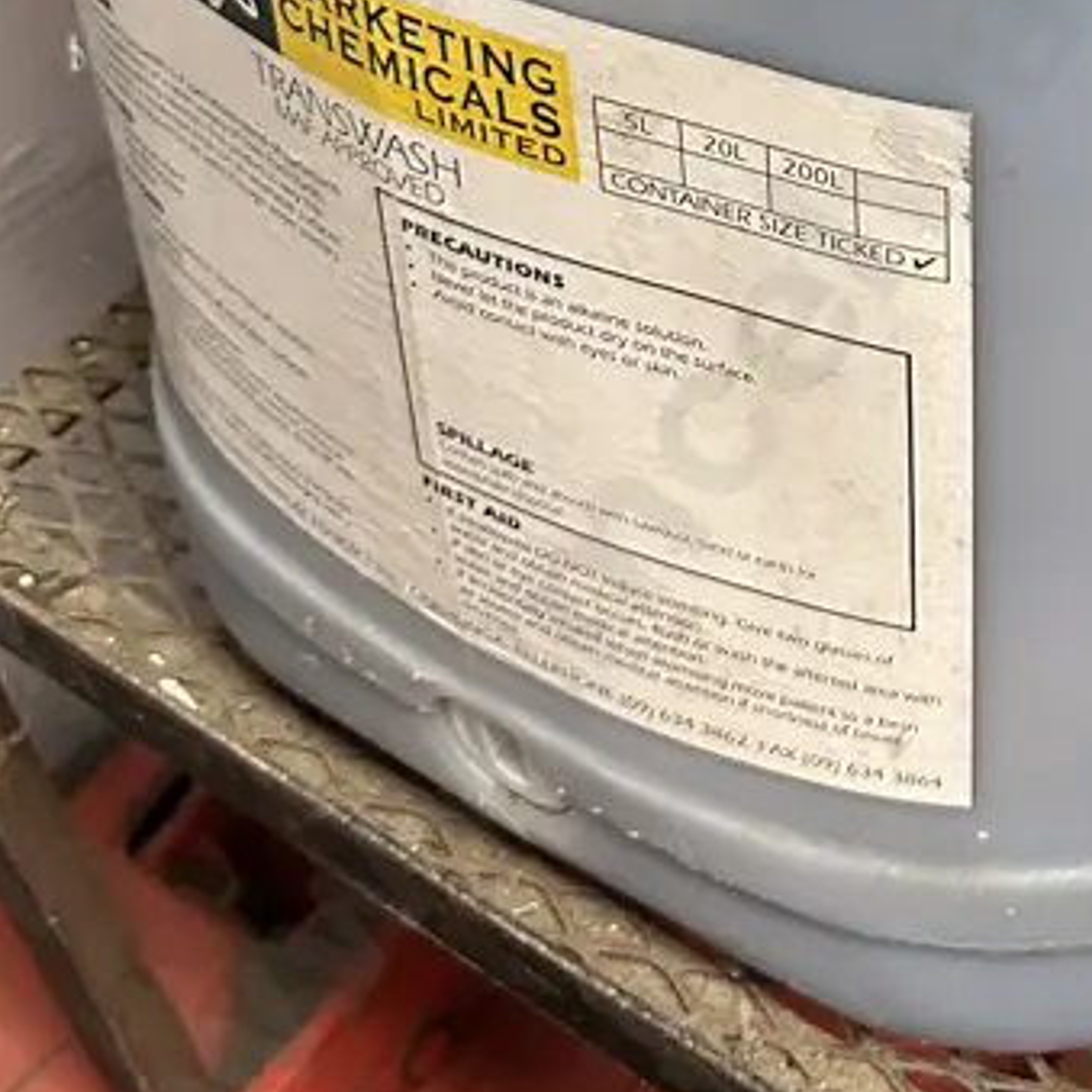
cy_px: -187
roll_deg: +2.9
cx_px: 1179
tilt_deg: -31.7
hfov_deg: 25.1
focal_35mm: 64
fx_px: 2284
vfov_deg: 24.6
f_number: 1.78
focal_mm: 6.86
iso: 500
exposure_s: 1/50
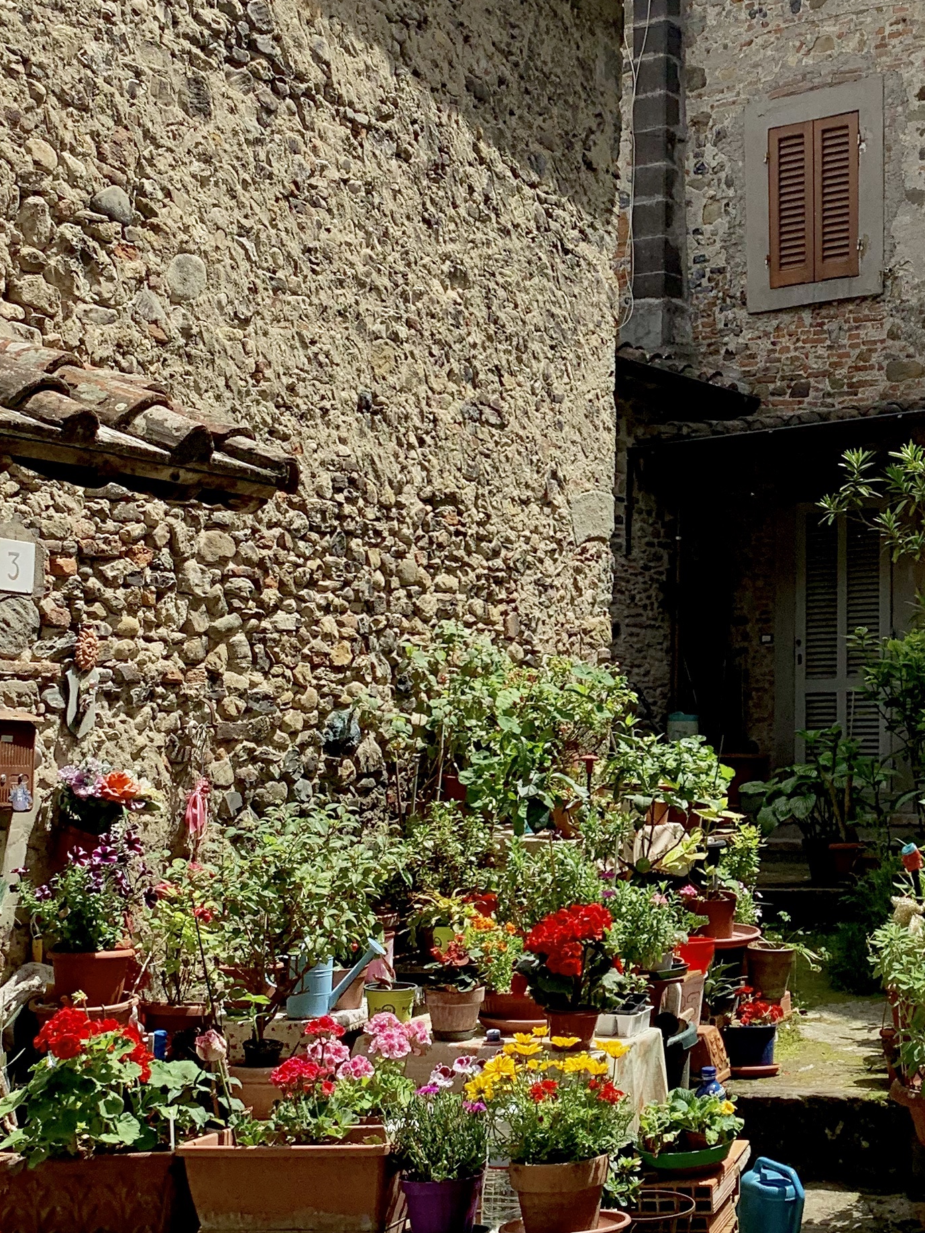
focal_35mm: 57
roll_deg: -0.6
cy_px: 561
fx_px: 2031
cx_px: 801
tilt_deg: +7.0
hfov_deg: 25.0
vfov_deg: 33.8
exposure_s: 1/3650
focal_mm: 4.25
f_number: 1.8
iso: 25
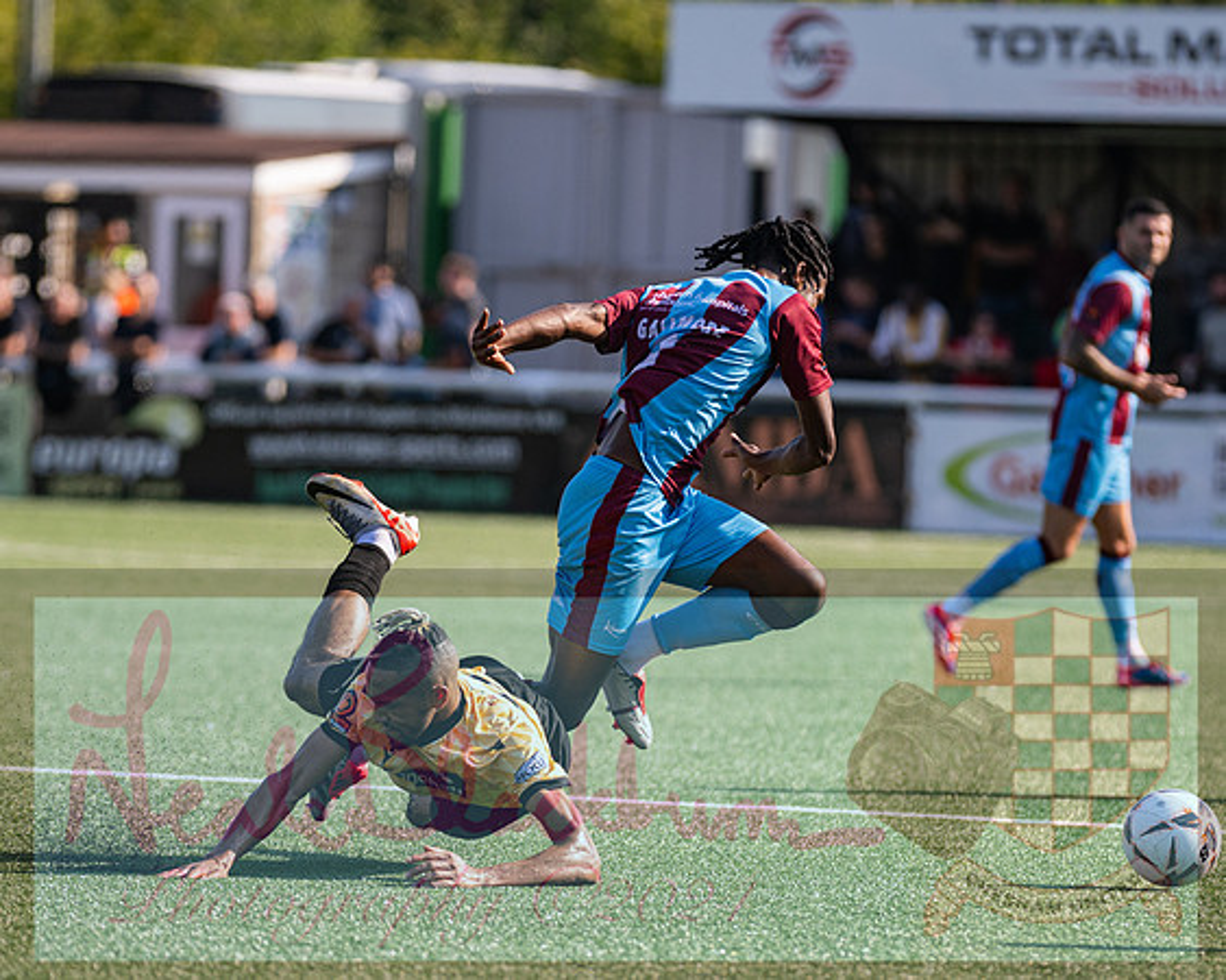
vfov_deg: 4.2
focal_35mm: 365
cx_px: 486
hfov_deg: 5.3
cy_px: 493
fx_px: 13235
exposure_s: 1/2500
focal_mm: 210
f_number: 2.8
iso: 200
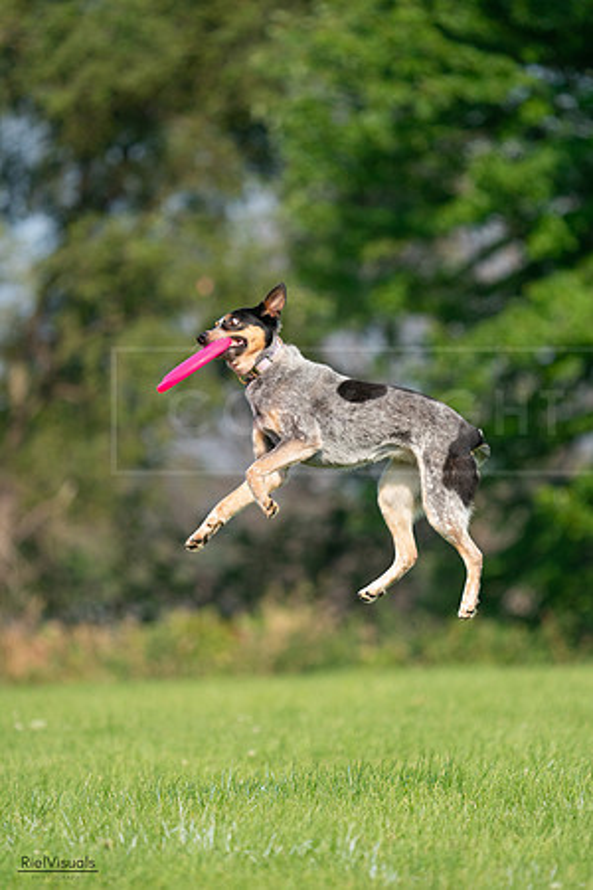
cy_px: 445
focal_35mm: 394
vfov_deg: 5.2
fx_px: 9734
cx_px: 296
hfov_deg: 3.5
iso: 1250
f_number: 6.3
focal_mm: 394
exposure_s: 1/4000
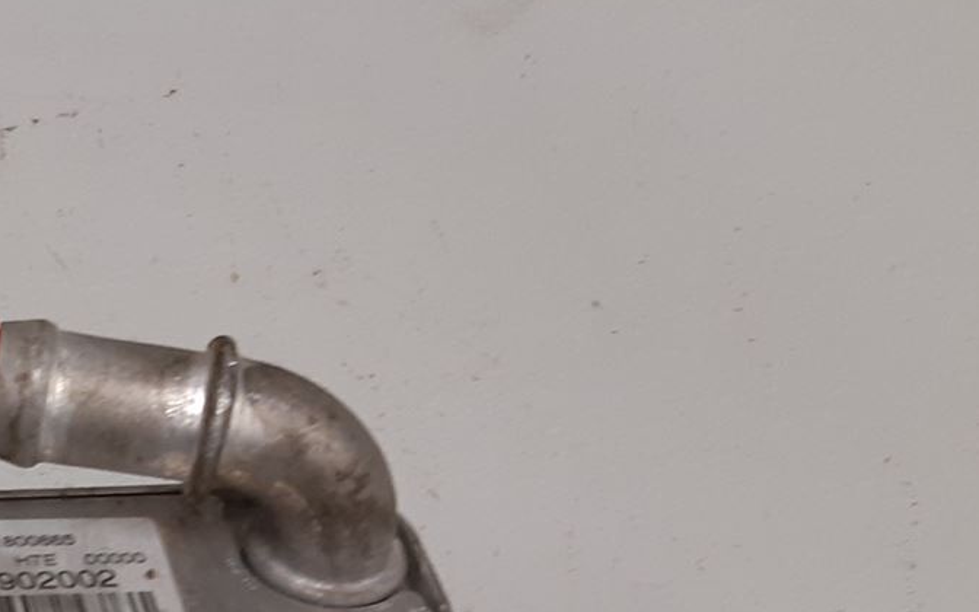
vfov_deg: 15.2
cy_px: 662
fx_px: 2241
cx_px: -166
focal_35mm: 84
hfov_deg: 22.8
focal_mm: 3.93
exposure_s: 1/50
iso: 125
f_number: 1.7
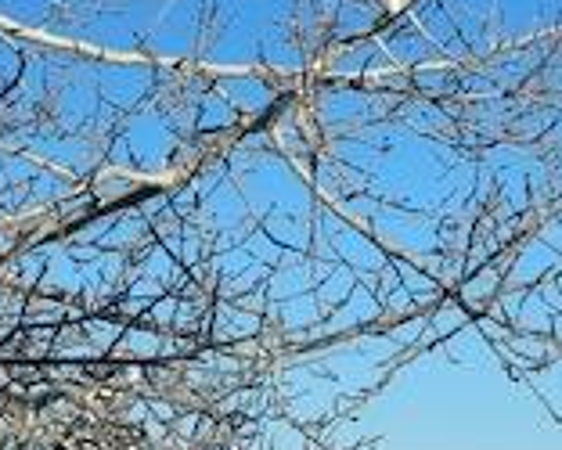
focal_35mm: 208
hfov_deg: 9.3
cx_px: 360
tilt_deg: +2.9
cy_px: 374
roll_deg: -0.7
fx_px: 3462
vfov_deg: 7.4
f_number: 2
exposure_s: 1/1776
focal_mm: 6
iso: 20
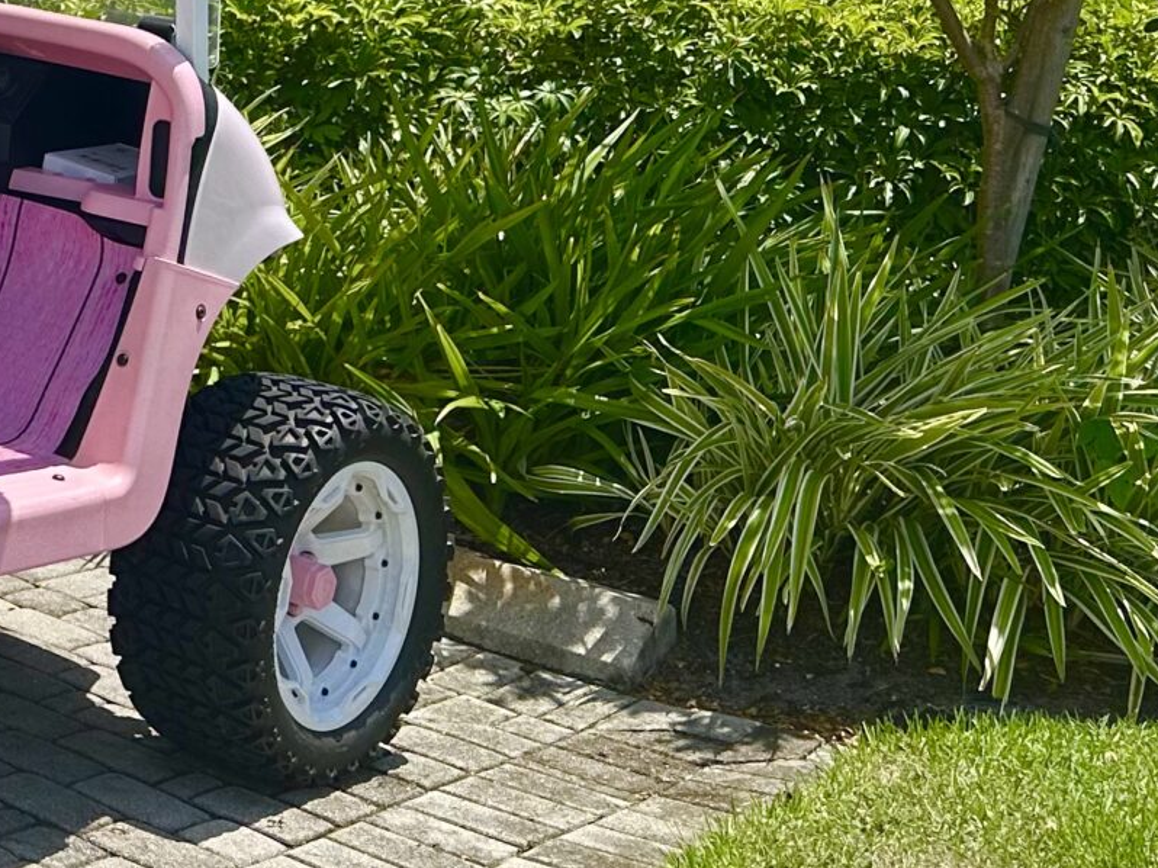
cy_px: -38
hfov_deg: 22.0
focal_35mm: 77
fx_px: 2575
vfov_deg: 18.5
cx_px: -459
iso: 80
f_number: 1.78
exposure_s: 1/4016
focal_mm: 6.86
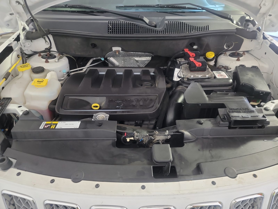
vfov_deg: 56.8
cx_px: 139
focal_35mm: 24
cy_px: 104
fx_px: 193
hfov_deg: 71.6
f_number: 1.8
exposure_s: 1/59
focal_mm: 6.7
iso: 381
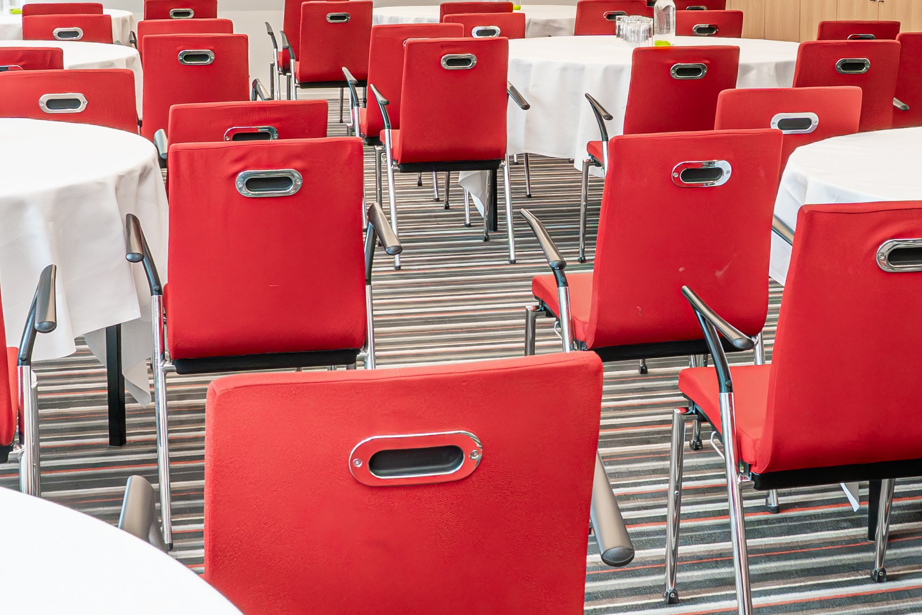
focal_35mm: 61
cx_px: 541
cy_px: 141
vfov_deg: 22.0
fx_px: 1562
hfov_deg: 32.8
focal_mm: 18
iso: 2000
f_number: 8
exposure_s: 1/50
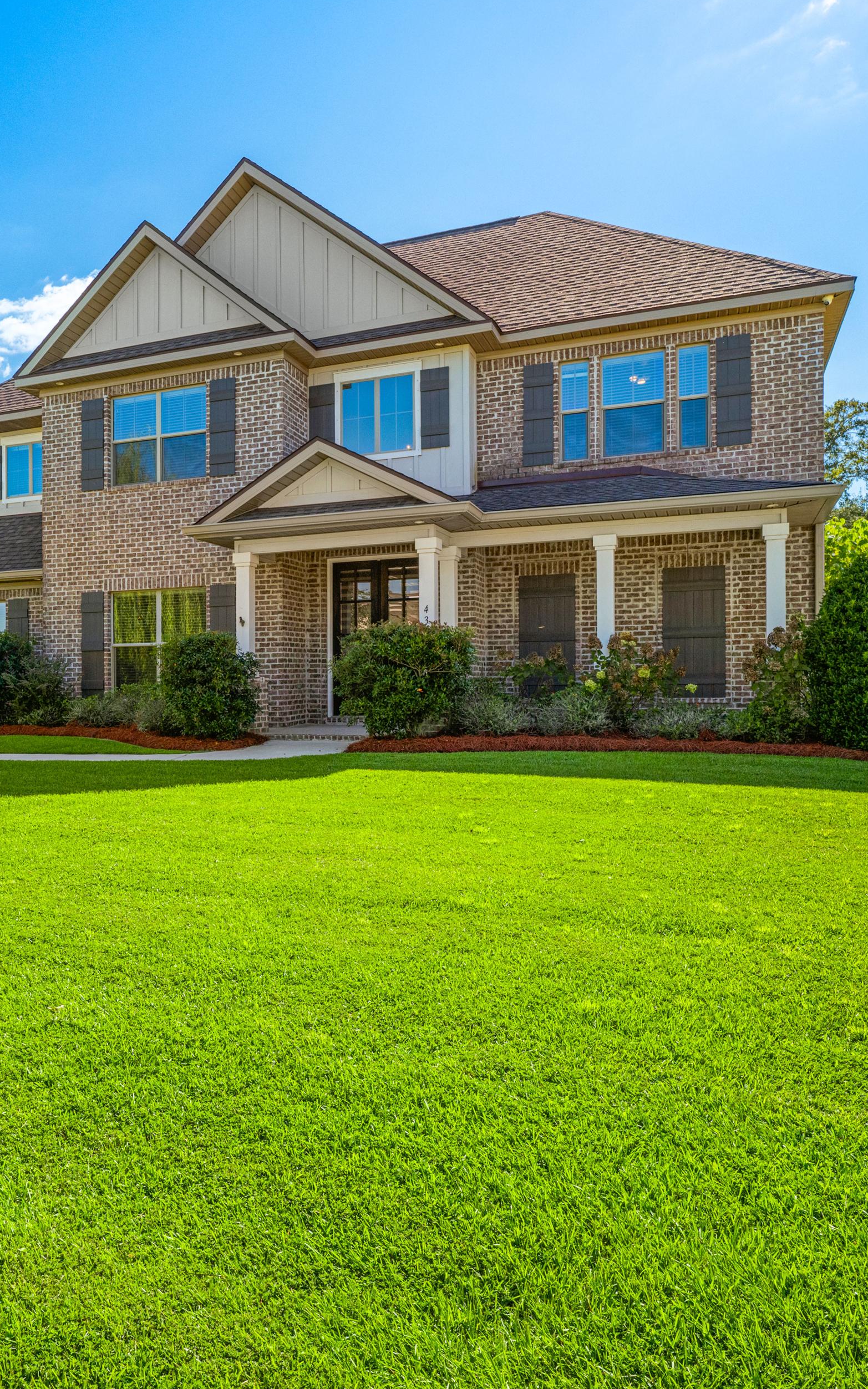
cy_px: 685
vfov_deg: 70.9
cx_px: 244
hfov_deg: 46.6
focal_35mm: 26
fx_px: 976
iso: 400
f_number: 11
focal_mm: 16.5
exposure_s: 1/250
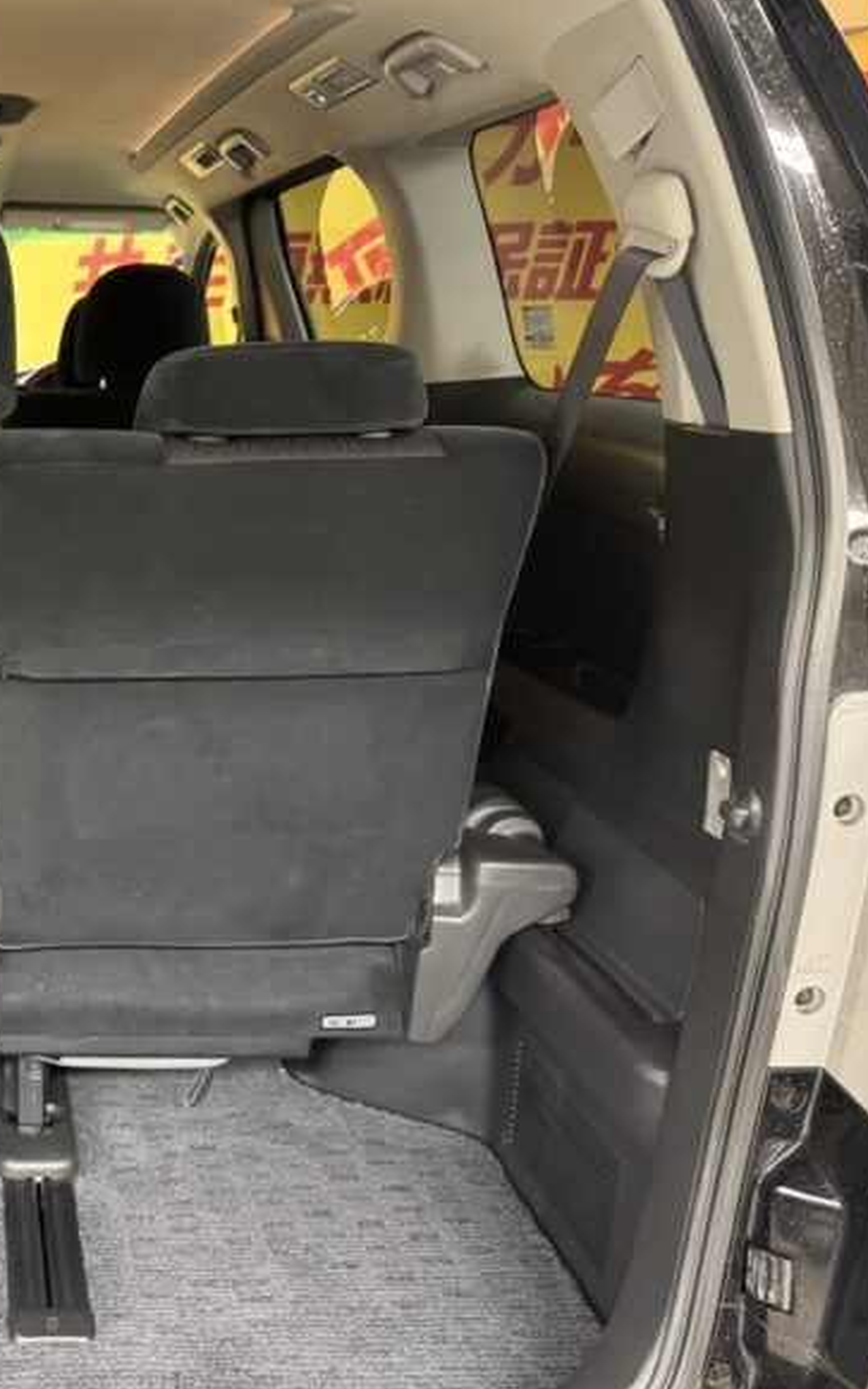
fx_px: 1325
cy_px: 696
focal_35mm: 35
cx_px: -74
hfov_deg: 32.2
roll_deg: +1.2
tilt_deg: -16.5
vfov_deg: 55.3
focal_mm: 6.76
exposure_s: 1/33
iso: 640
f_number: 1.78
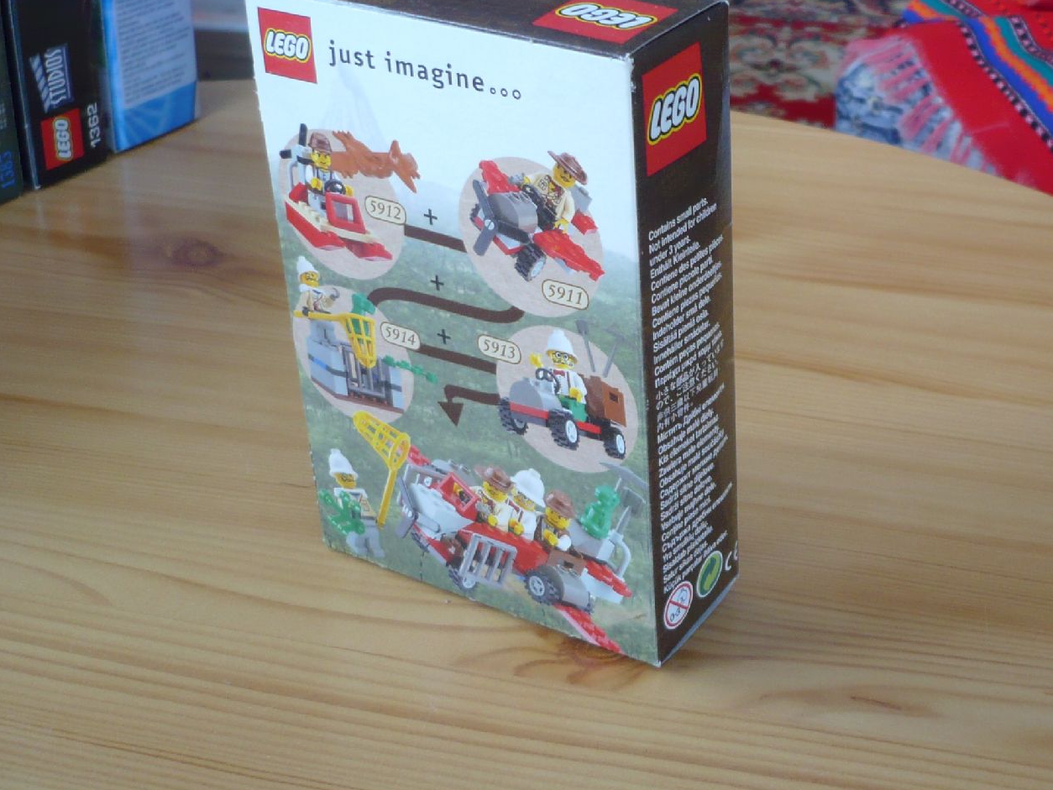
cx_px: 730
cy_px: 273
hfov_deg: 34.5
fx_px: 1673
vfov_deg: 26.4
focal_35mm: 55
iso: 100
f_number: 2.8
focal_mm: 5.8
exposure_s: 1/30
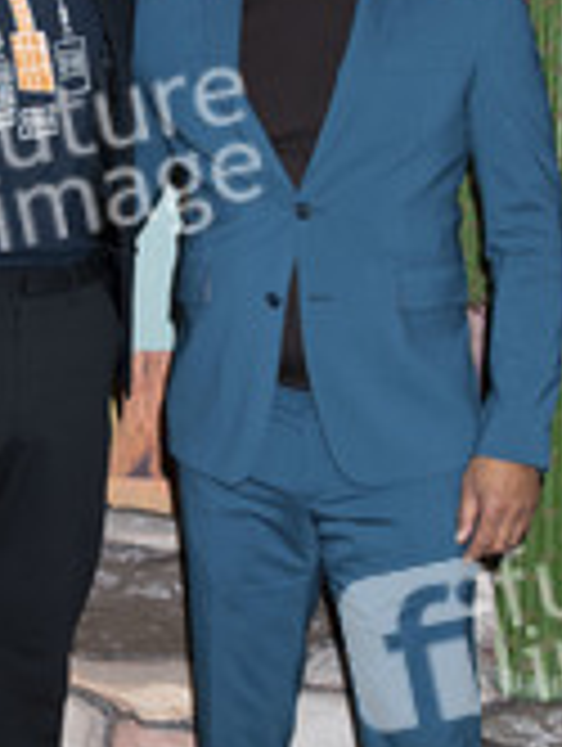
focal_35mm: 81
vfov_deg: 24.1
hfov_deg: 18.2
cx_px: 162
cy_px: 400
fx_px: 1749
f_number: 6.3
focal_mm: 35
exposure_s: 1/200
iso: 400
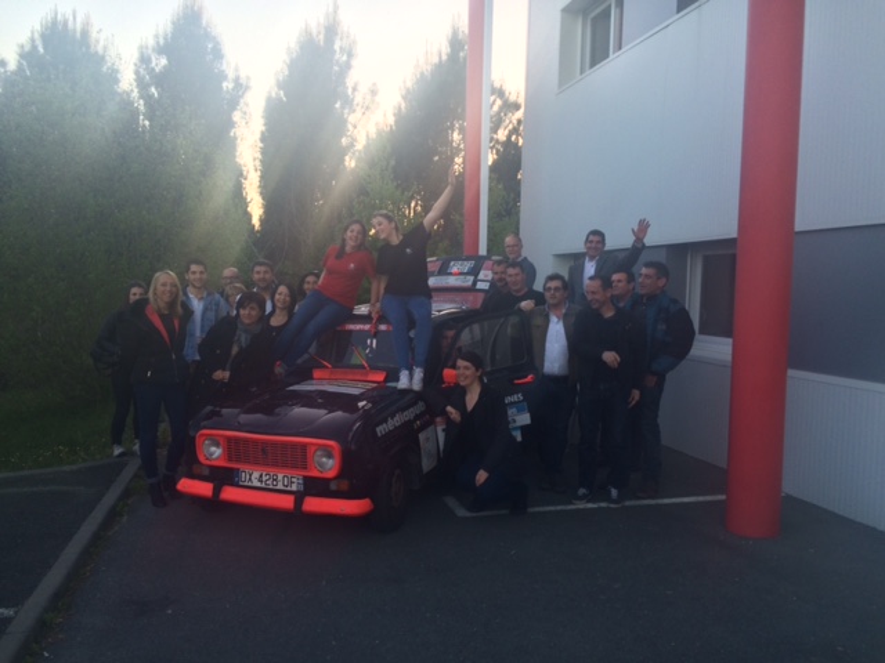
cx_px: 442
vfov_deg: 48.2
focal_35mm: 29
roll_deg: -0.2
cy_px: 332
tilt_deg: -4.0
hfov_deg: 61.7
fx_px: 741
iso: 32
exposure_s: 1/100
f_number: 2.2
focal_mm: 4.15
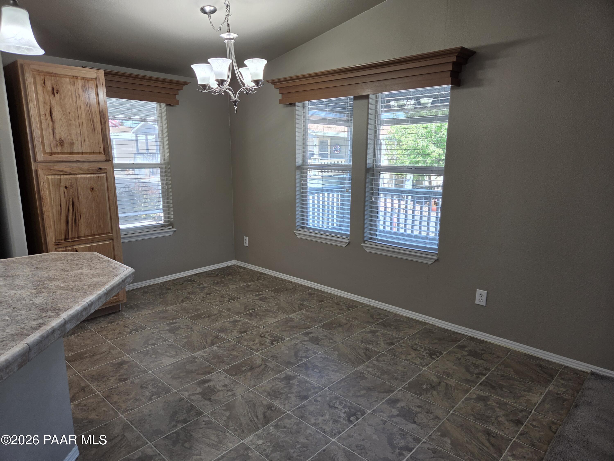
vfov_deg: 58.9
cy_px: 230
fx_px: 408
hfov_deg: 73.9
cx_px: 307
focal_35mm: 23
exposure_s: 1/120
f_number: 1.8
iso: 50
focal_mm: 5.4
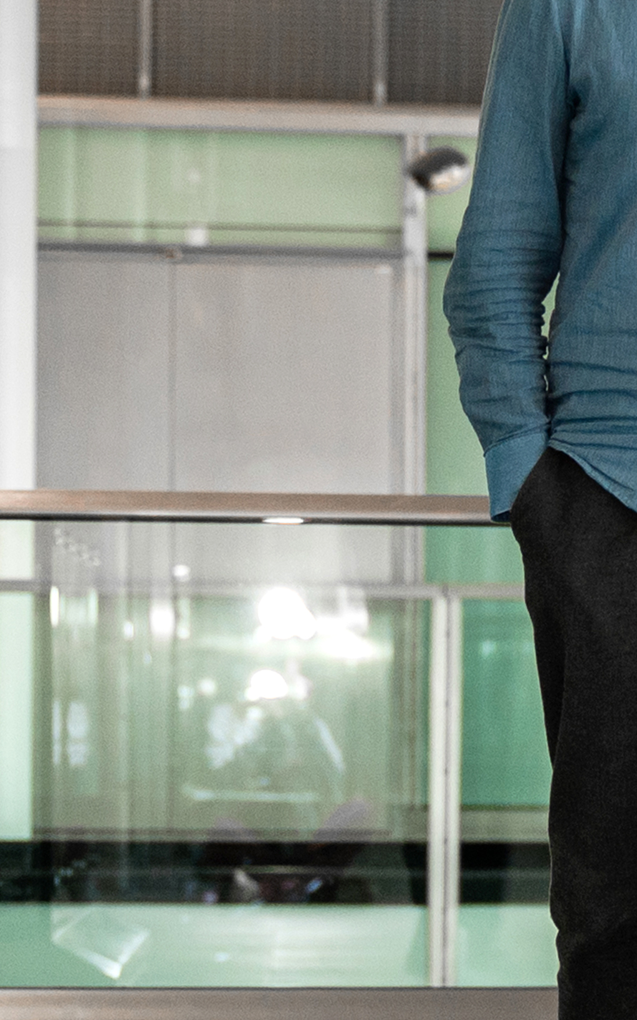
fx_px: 4918
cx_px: 1018
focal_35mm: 177
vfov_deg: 11.8
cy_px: 458
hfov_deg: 7.3
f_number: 2.8
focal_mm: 47
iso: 800
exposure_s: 1/200
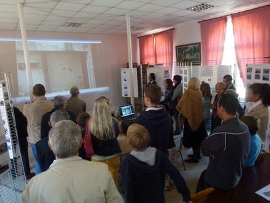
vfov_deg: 56.8
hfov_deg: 71.6
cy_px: 102
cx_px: 135
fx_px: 187
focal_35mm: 24
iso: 800
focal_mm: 4.3
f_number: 3.3
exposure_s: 1/40
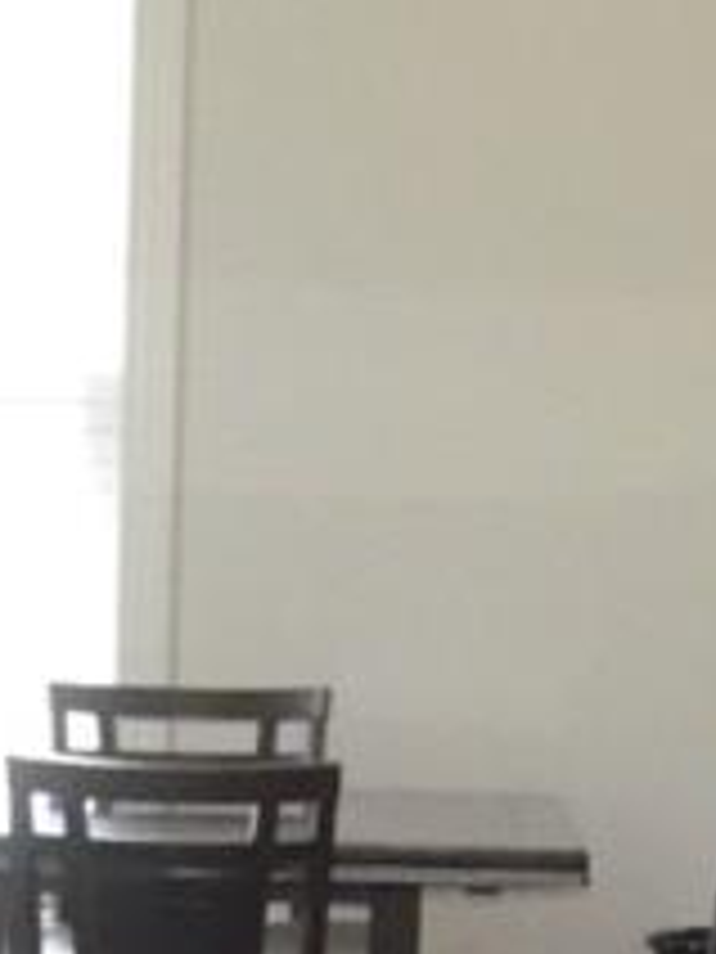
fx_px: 6729
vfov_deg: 8.1
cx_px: 752
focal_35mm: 244
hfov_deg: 6.1
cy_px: 351
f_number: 10
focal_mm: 24
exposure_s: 1/250
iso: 4000
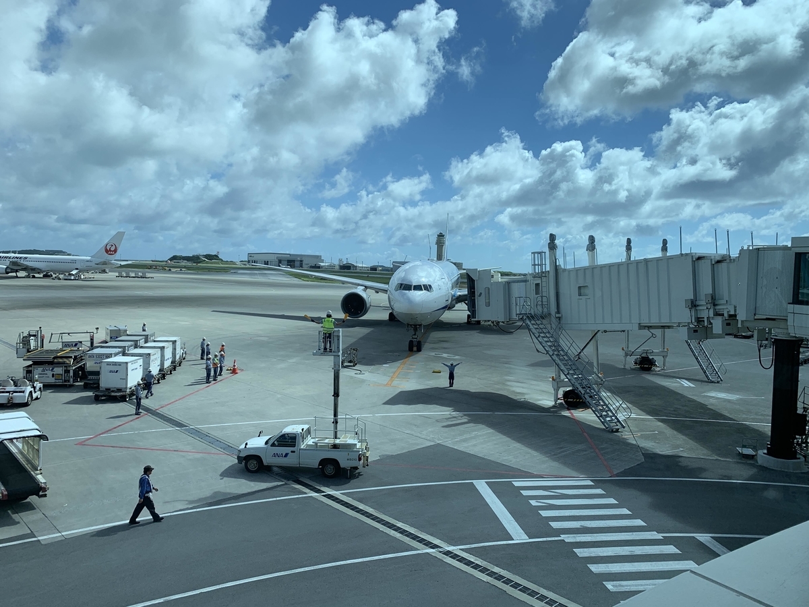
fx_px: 608
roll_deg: -2.0
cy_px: 304
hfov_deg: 67.3
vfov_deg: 53.1
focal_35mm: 26
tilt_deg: -1.9
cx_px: 404
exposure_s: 1/2994
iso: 25
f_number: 1.8
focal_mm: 4.25
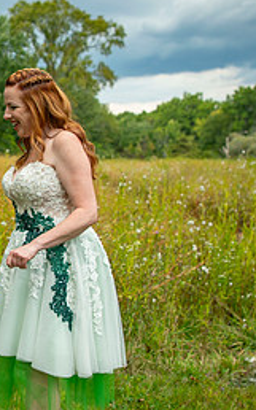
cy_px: 221
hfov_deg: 20.6
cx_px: -83
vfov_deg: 35.7
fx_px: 637
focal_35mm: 57
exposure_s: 1/2500
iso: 400
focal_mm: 24
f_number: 2.8
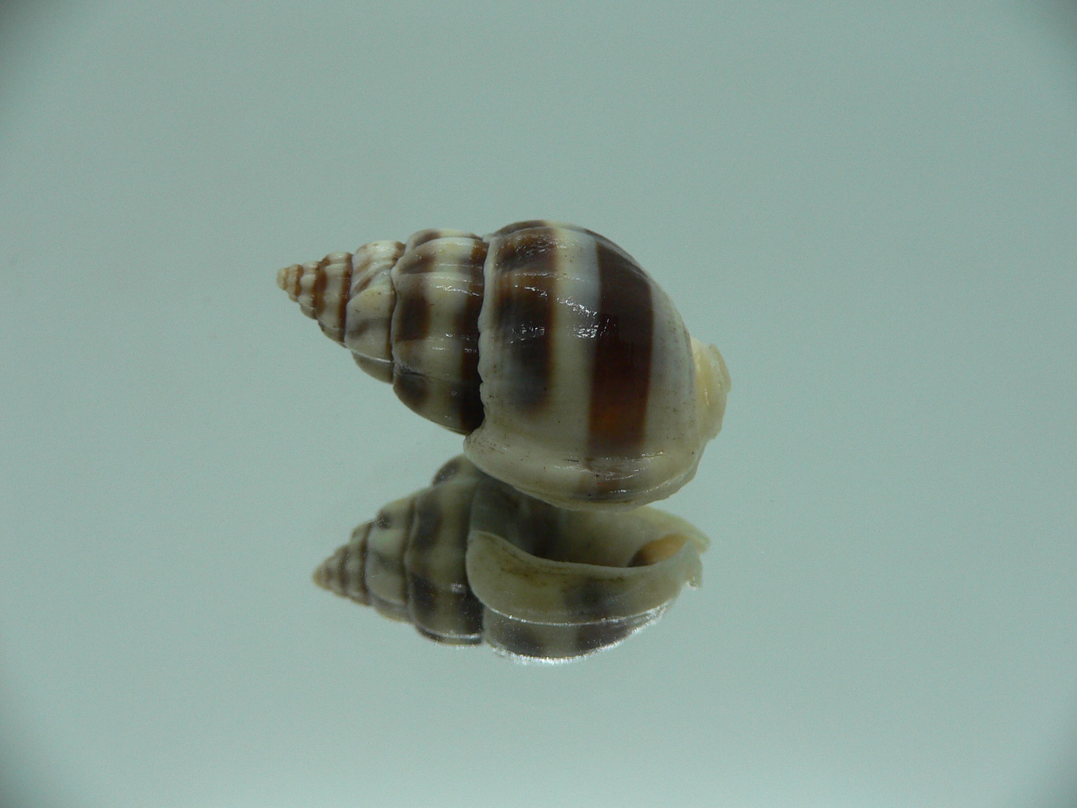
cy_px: 404
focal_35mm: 35
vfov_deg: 40.7
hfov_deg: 52.6
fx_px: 1089
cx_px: 538
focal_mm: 4.6
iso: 80
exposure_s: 1/60
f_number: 2.8
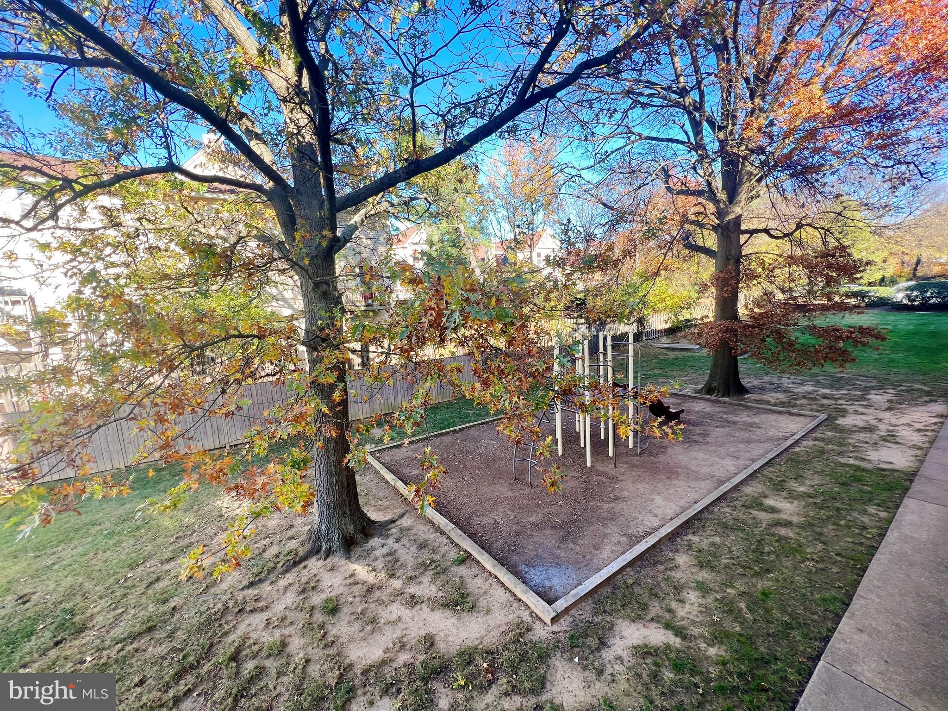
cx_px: 474
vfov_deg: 89.9
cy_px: 356
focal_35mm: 13
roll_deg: +3.7
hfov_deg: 106.2
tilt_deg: -8.2
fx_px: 356
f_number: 1.8
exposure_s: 1/133
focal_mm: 1.57
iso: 32
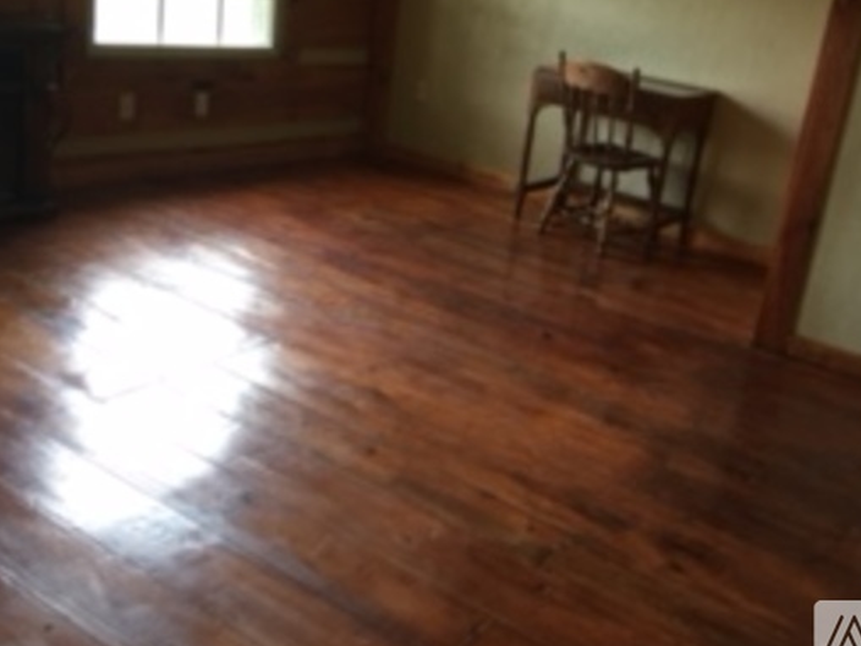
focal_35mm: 38
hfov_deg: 48.6
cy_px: 245
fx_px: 945
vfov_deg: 37.5
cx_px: 524
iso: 40
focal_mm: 4.15
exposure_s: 1/15
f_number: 2.2
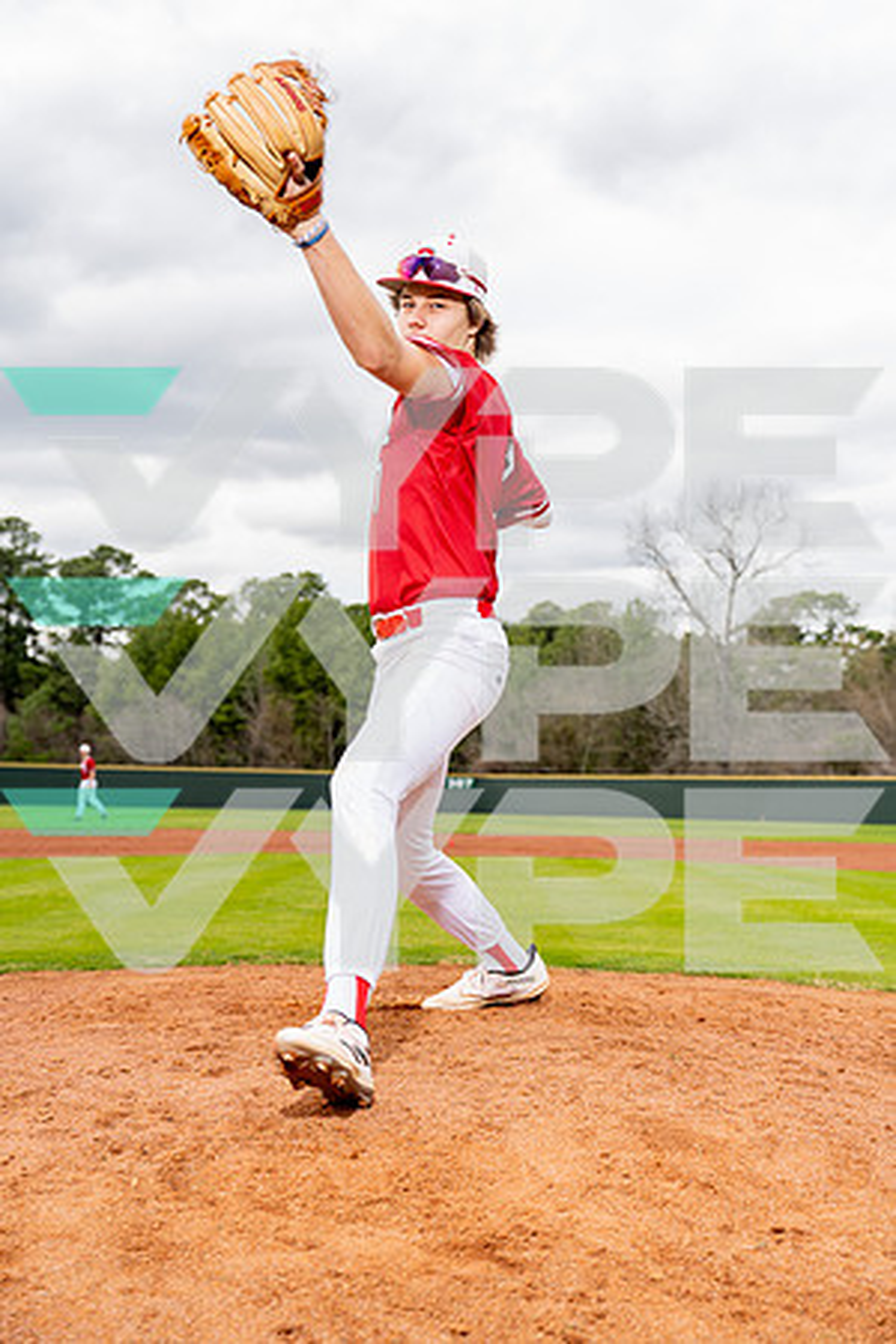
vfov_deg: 43.6
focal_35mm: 45
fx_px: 1680
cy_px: 672
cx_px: 448
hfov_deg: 29.9
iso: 100
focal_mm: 45
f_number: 4
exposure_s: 1/250
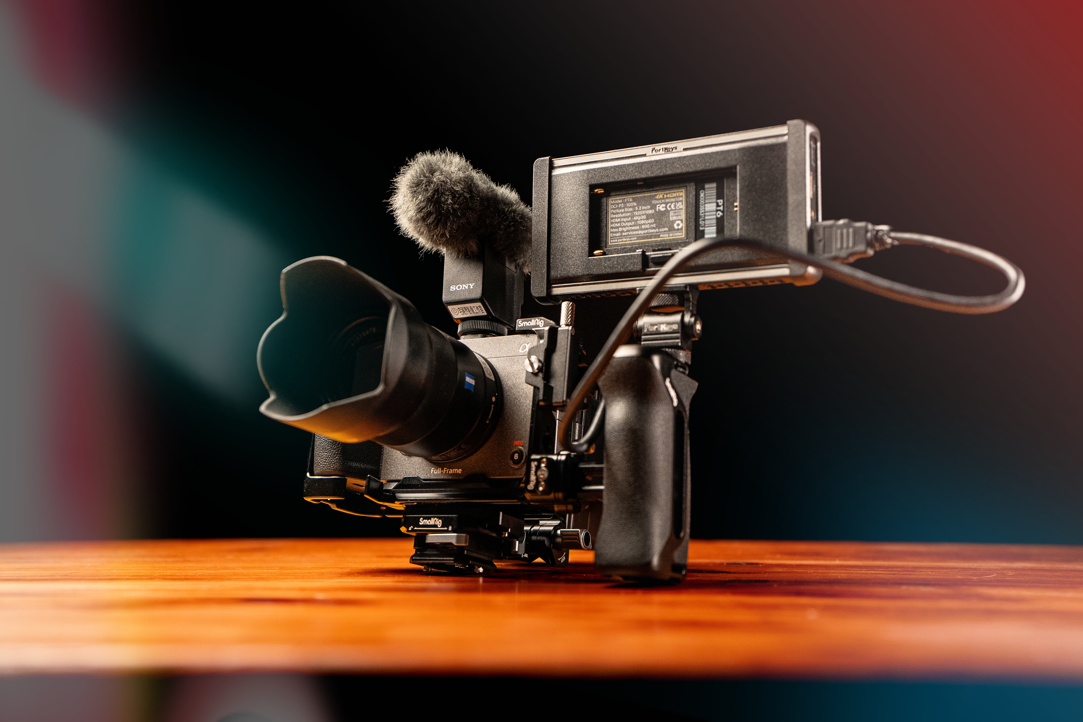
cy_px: 361
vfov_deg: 37.9
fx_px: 1053
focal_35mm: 35
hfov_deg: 54.4
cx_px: 542
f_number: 2.8
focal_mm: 35
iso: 2000
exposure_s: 1/250
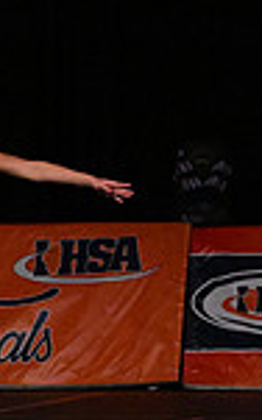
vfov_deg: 5.3
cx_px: -493
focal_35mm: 399
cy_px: 206
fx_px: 4571
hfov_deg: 3.2
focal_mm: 68
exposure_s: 1/1000
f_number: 4
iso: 6400
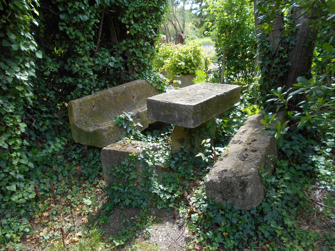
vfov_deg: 53.1
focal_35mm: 26
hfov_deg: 67.3
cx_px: 168
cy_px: 126
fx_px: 252
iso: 80
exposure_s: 1/100
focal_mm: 4.6
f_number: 3.2
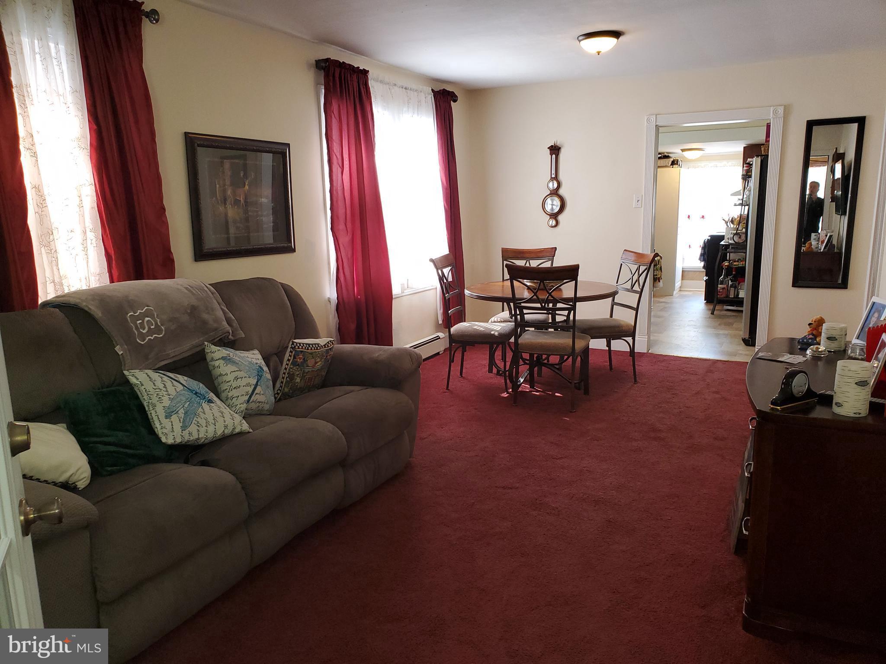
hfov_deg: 67.3
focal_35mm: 26
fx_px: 665
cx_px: 443
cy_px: 332
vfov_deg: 53.1
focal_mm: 4.3
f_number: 2.4
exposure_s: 1/30
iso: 125
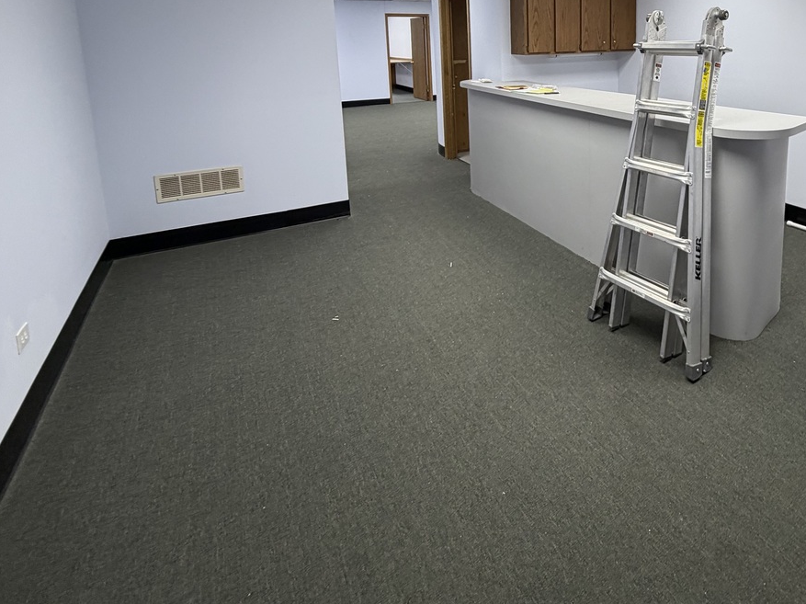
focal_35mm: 23
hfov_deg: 71.5
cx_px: 546
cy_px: 116
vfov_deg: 54.6
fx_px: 535
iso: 125
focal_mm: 2.22
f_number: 2.2
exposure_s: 1/120
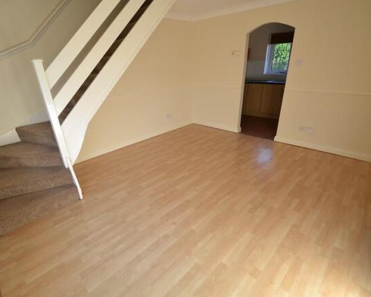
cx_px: 184
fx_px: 187
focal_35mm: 17
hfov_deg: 89.7
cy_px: 148
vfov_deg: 76.9
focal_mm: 10
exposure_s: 1/100
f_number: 5
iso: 400
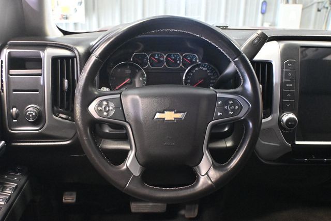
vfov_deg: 35.5
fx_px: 345
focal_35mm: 38
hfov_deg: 51.3
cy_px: 110
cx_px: 166
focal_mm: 25
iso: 10000
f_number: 4.2
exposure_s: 1/60
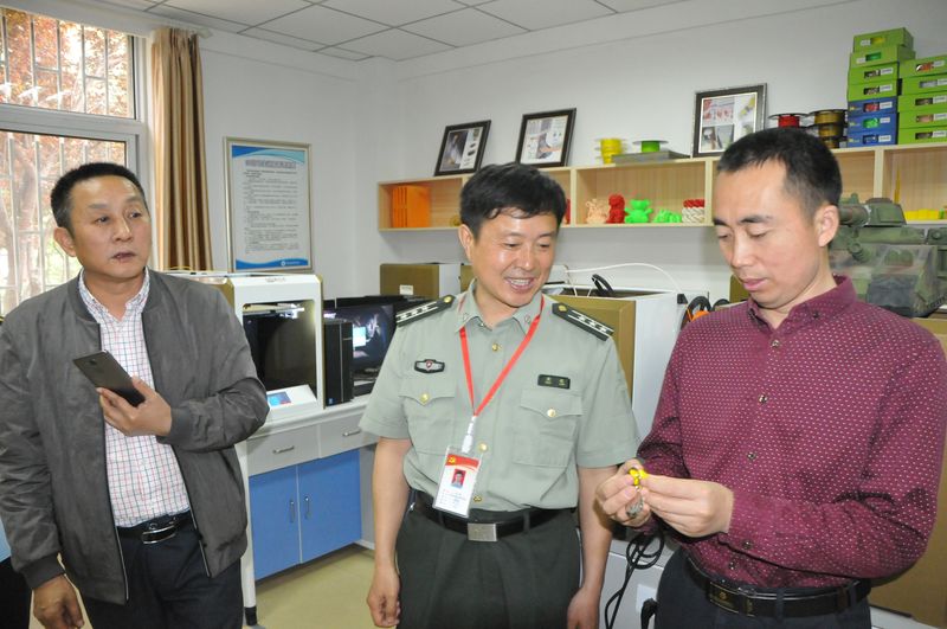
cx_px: 474
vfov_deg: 16.5
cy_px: 314
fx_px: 2167
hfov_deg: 24.7
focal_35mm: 82
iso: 2800
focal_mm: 55
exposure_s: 1/60
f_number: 6.3
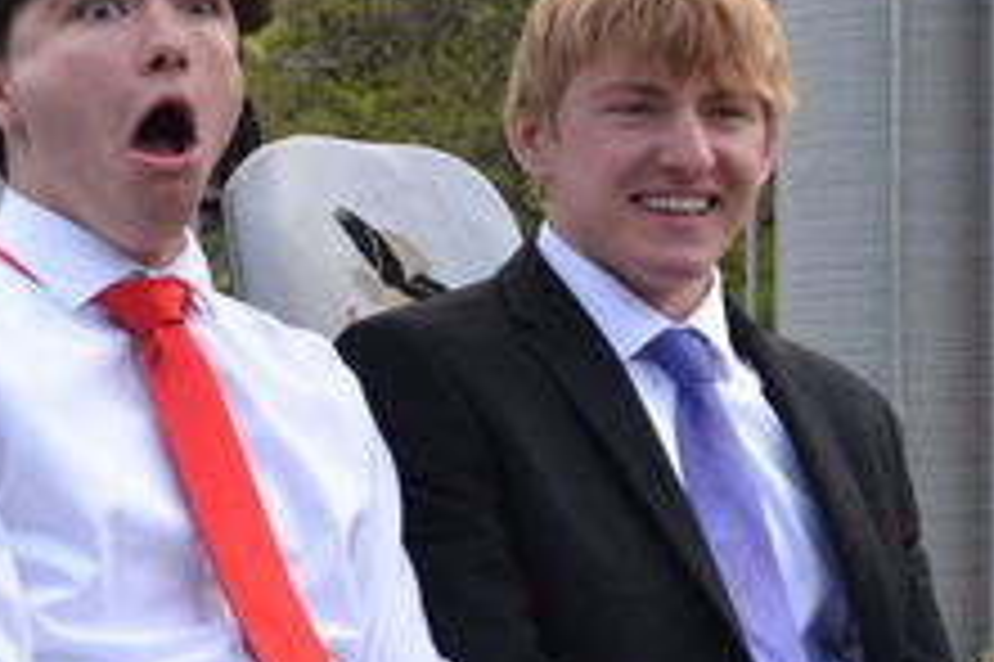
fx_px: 6329
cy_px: 387
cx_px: 448
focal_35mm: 229
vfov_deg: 6.0
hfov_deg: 9.0
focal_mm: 55
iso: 1250
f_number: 5.6
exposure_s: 1/500
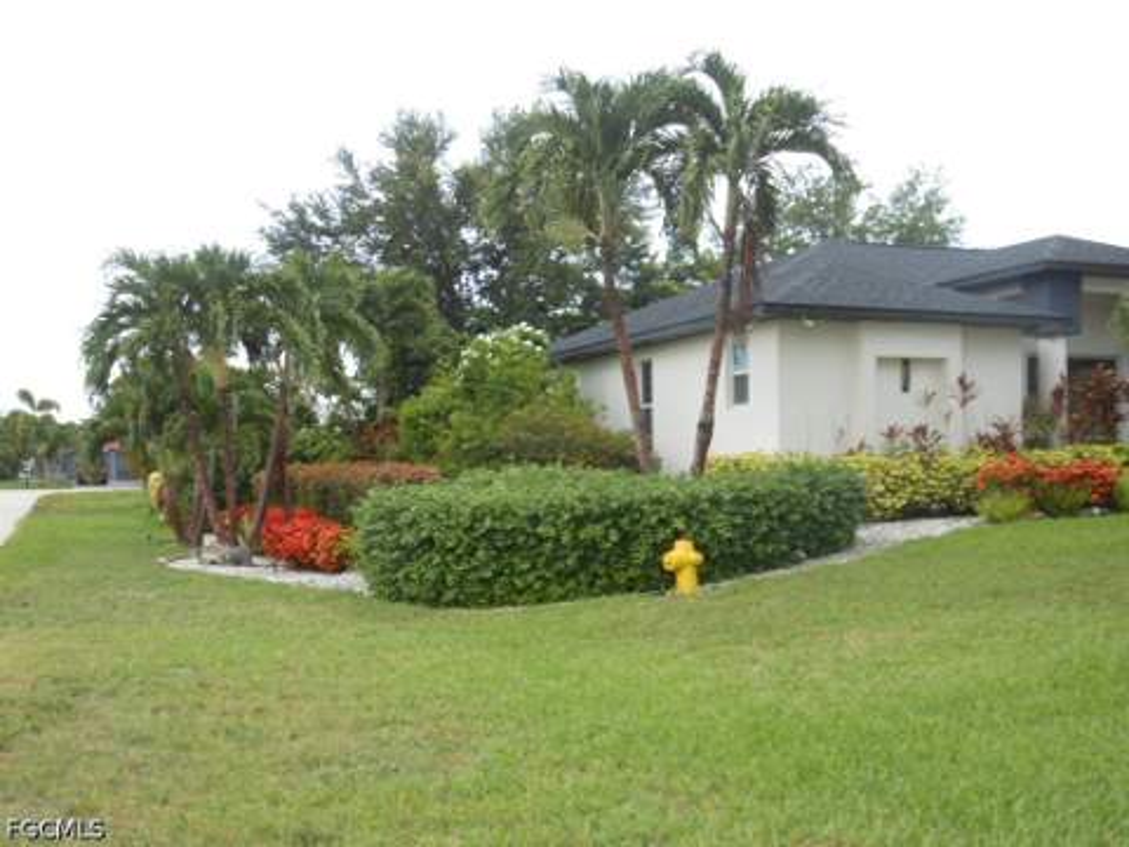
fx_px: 1402
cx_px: 564
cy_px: 424
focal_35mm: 43
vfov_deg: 33.6
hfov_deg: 43.9
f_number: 3.8
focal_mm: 7.7
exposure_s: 1/100
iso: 80
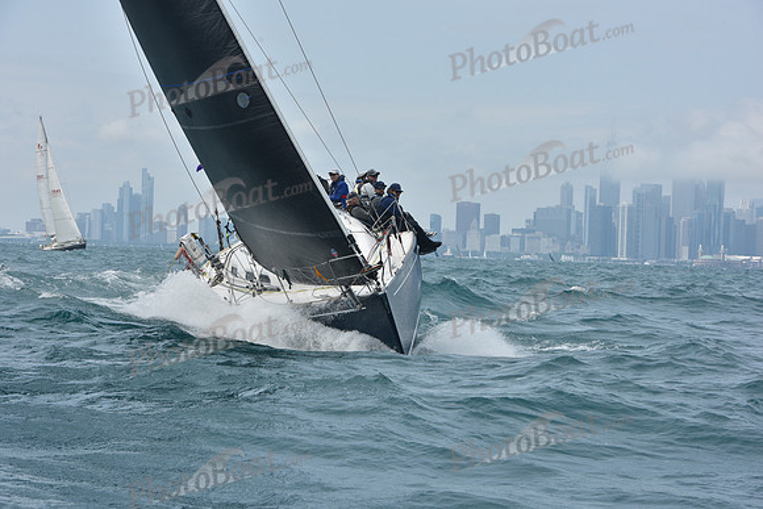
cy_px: 254
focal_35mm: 110
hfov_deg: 18.6
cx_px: 382
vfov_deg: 12.5
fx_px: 2332
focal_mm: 110
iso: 250
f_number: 10
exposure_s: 1/800
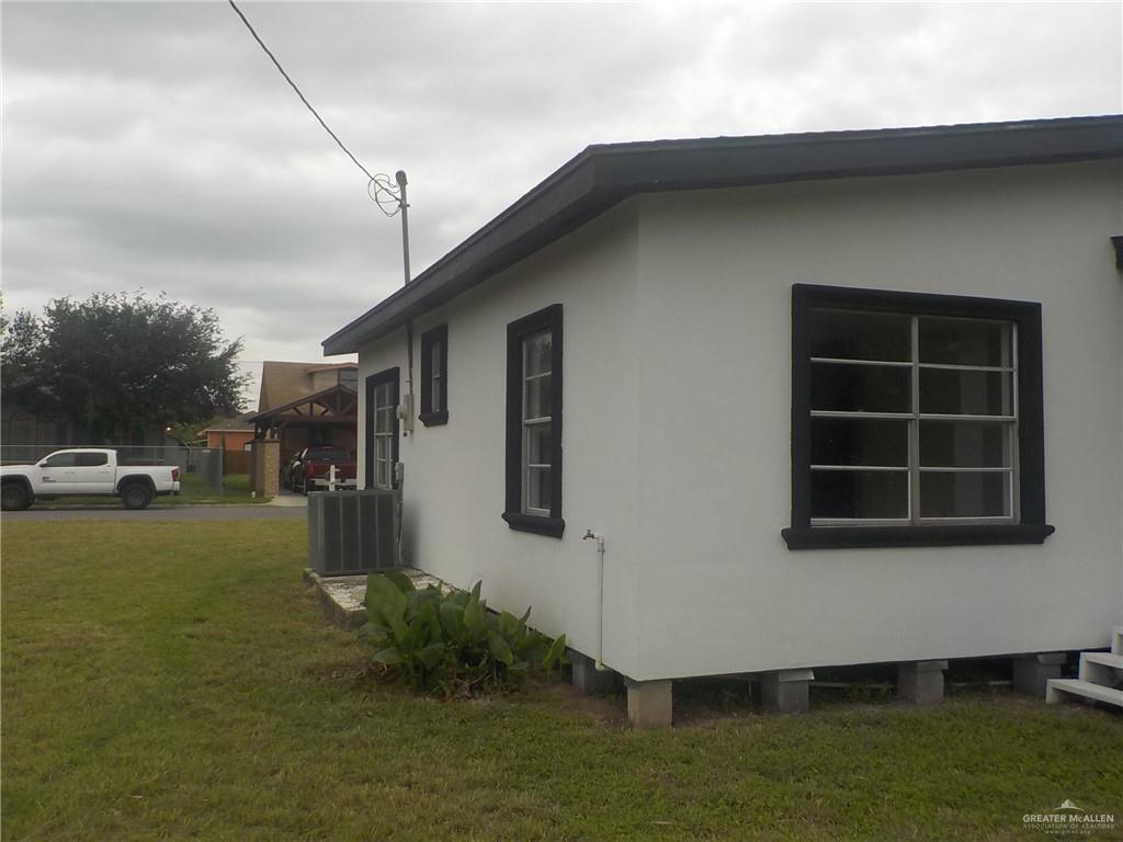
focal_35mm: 30
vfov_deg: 46.8
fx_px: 973
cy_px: 421
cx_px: 562
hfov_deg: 60.0
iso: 125
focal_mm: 4.1
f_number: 6.6
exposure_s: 1/500
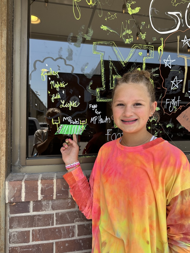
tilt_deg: -1.2
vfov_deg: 71.6
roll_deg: -0.2
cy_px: 126
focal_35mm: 24
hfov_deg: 56.8
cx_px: 95
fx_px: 176
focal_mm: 6.86
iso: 80
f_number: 1.78
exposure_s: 1/1062
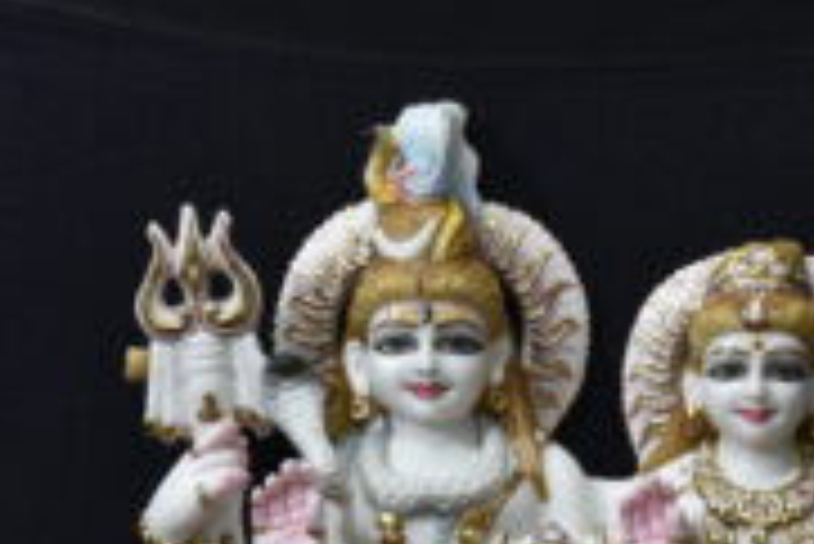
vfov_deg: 5.8
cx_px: 594
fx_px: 5386
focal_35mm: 238
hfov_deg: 8.6
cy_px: 533
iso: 800
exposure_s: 1/500
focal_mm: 100
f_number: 3.5
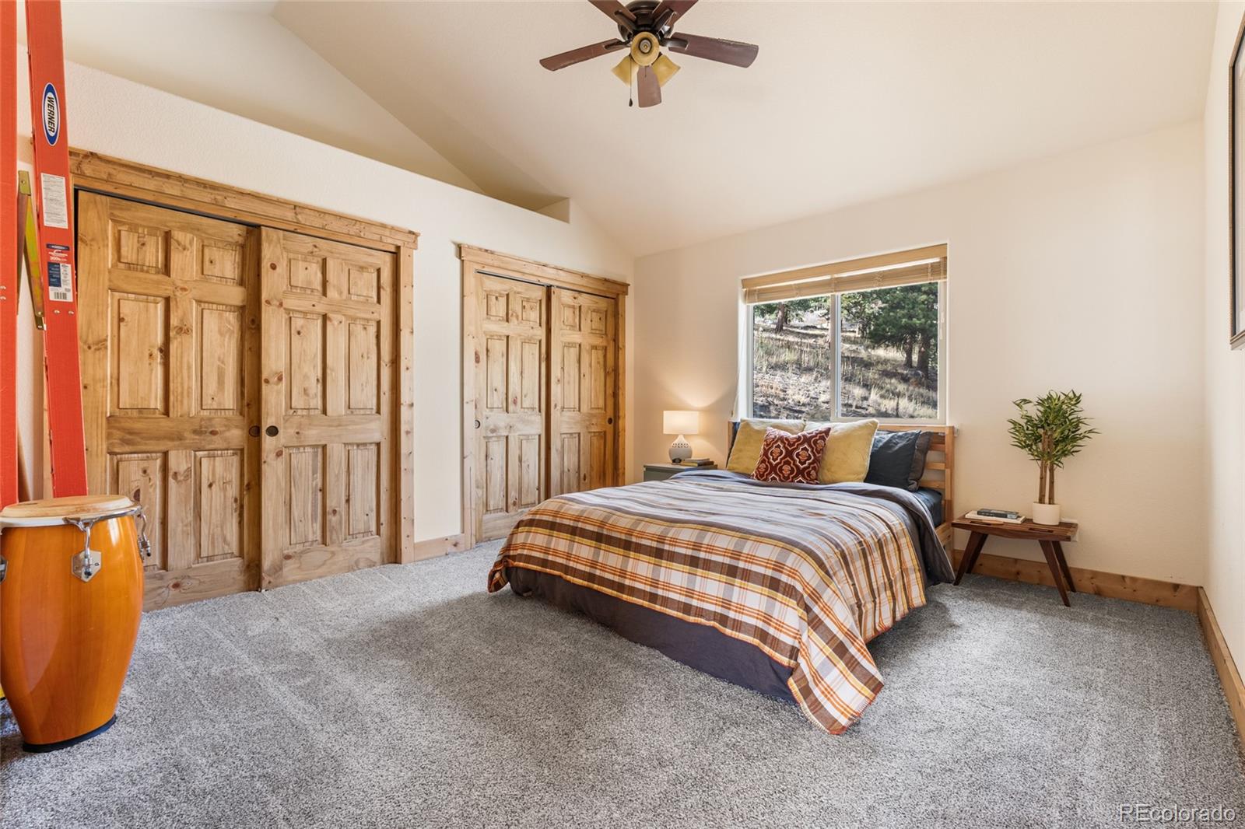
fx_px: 553
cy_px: 414
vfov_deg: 73.7
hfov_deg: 96.7
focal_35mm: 16
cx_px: 622
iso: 400
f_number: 8
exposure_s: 1/2.5
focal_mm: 16
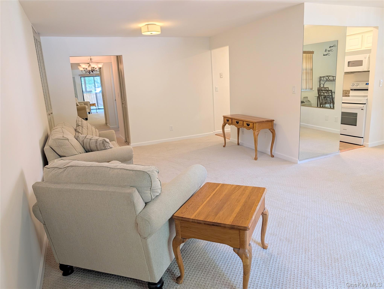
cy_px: 144
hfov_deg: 71.5
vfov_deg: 56.9
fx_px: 267
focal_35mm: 24
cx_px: 192
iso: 29
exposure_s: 1/120
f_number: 1.68
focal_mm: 6.9
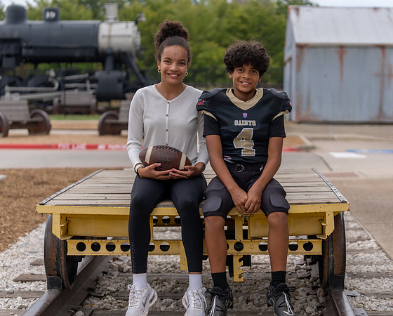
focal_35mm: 81
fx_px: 943
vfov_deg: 19.0
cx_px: 217
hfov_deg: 23.5
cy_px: 158
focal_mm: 70
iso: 160
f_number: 2.8
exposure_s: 1/320
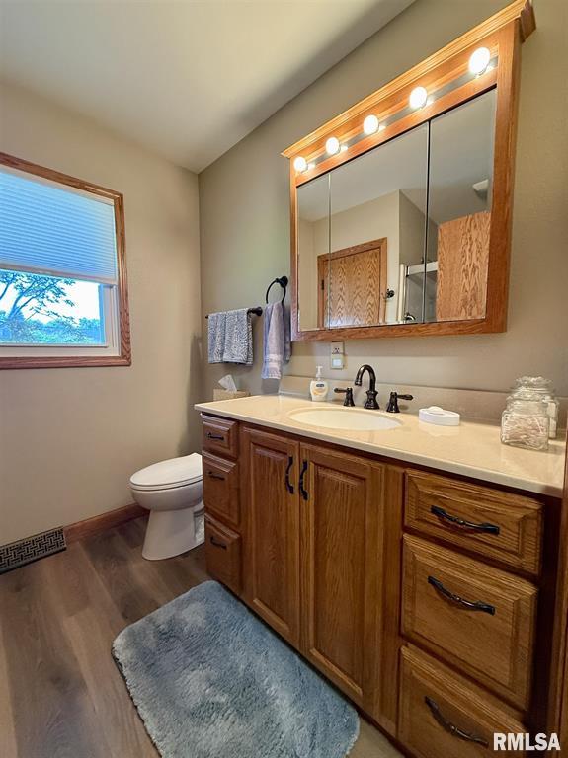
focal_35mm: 14
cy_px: 379
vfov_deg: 102.1
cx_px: 284
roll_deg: -1.1
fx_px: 307
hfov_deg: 85.6
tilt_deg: -4.0
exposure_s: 1/60
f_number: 2.2
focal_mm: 2.22
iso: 400
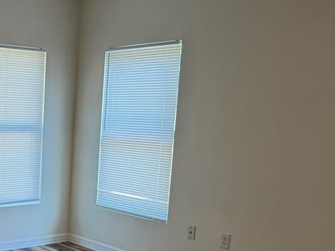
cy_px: 195
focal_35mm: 55
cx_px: 9
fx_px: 532
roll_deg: -1.5
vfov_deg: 26.1
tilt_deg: -9.3
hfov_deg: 32.5
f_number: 1.78
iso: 100
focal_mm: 6.76
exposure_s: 1/120
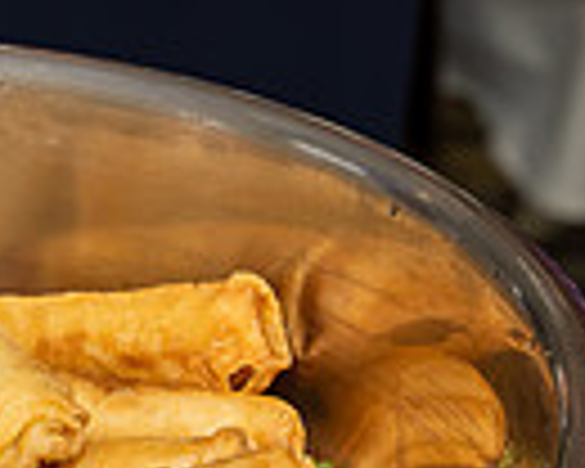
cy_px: 649
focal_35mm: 268
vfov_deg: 5.7
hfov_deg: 7.0
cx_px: -425
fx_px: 4640
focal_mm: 51
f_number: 7.1
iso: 640
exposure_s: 1/250
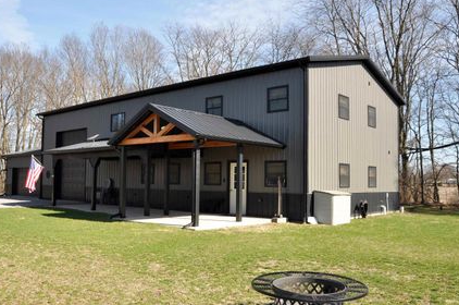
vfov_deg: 41.0
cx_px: 206
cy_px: 156
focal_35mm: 32
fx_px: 407
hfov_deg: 58.7
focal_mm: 18
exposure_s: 1/200
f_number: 10
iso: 200
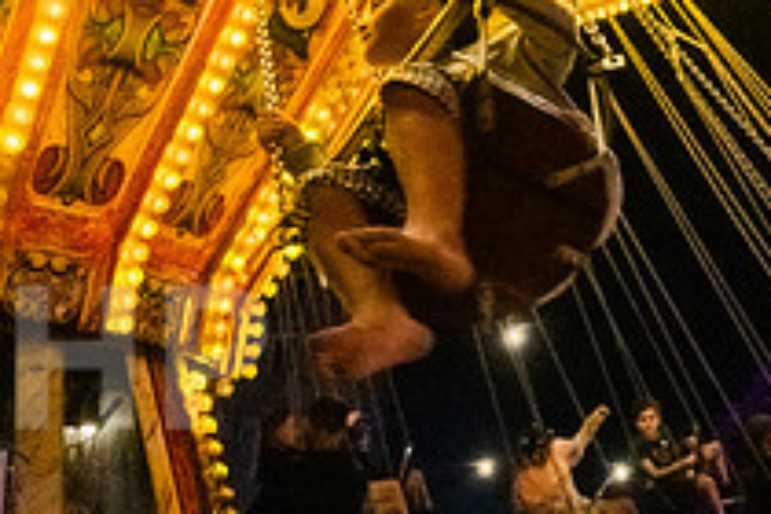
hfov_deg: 25.8
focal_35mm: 73
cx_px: 831
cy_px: -34
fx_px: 1563
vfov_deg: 18.1
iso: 3200
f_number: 2.8
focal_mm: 24
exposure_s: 1/400
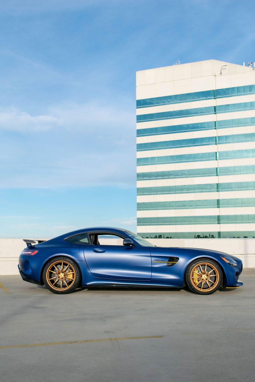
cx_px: 128
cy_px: 191
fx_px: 430
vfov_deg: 47.9
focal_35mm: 40
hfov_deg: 33.0
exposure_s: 1/2000
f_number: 7.1
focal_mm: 27
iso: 400
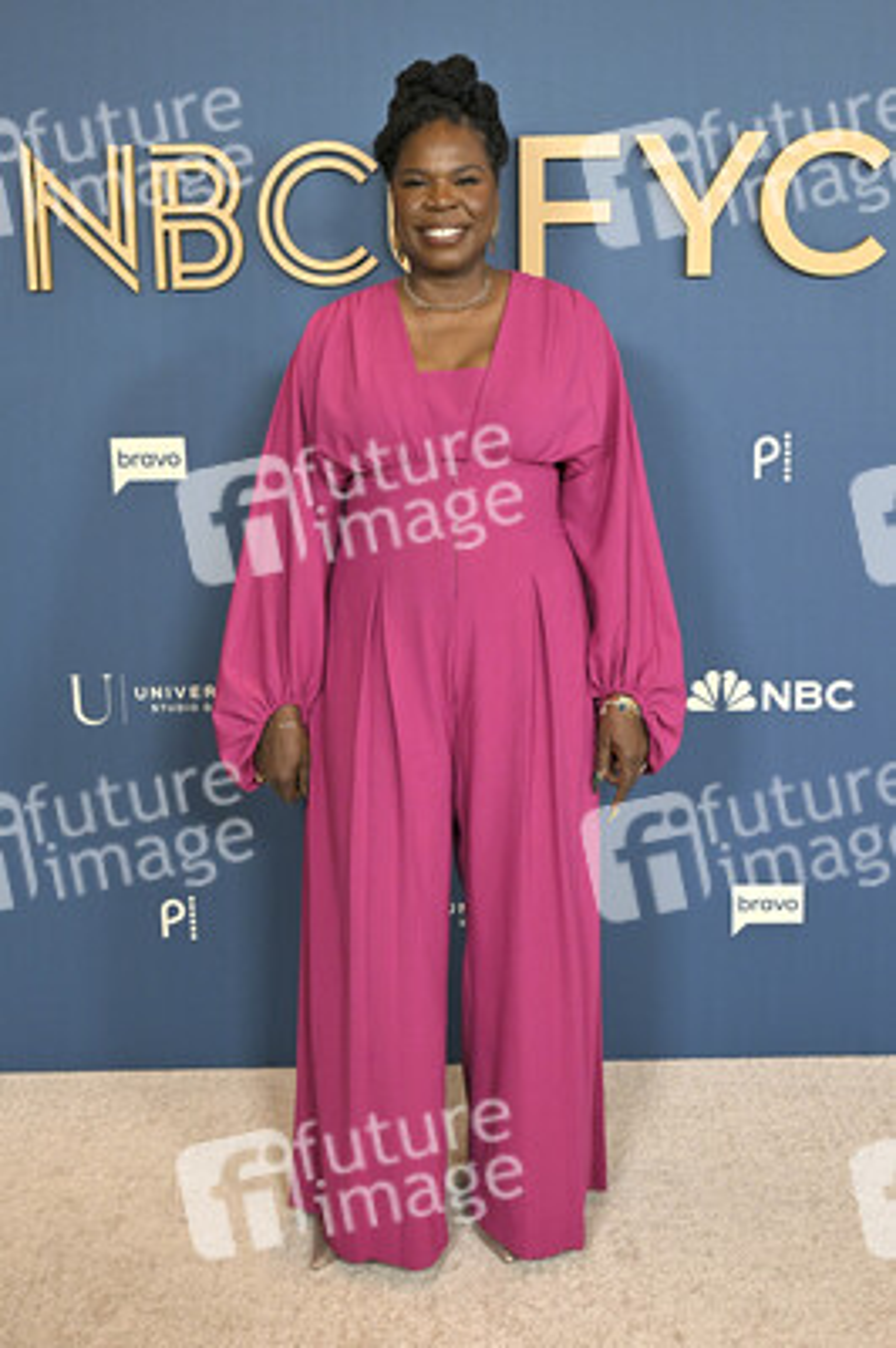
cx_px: 448
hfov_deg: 29.8
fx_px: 1683
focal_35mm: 45
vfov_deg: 43.6
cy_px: 674
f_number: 5
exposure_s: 1/320
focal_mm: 45
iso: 2000
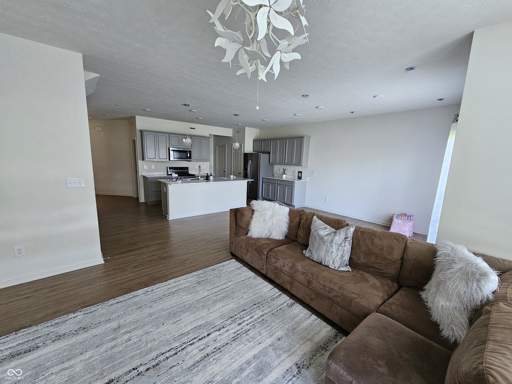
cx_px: 256
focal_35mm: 13
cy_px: 192
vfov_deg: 89.9
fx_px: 192
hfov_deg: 106.2
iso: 320
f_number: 2.2
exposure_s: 1/40
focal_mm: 2.2
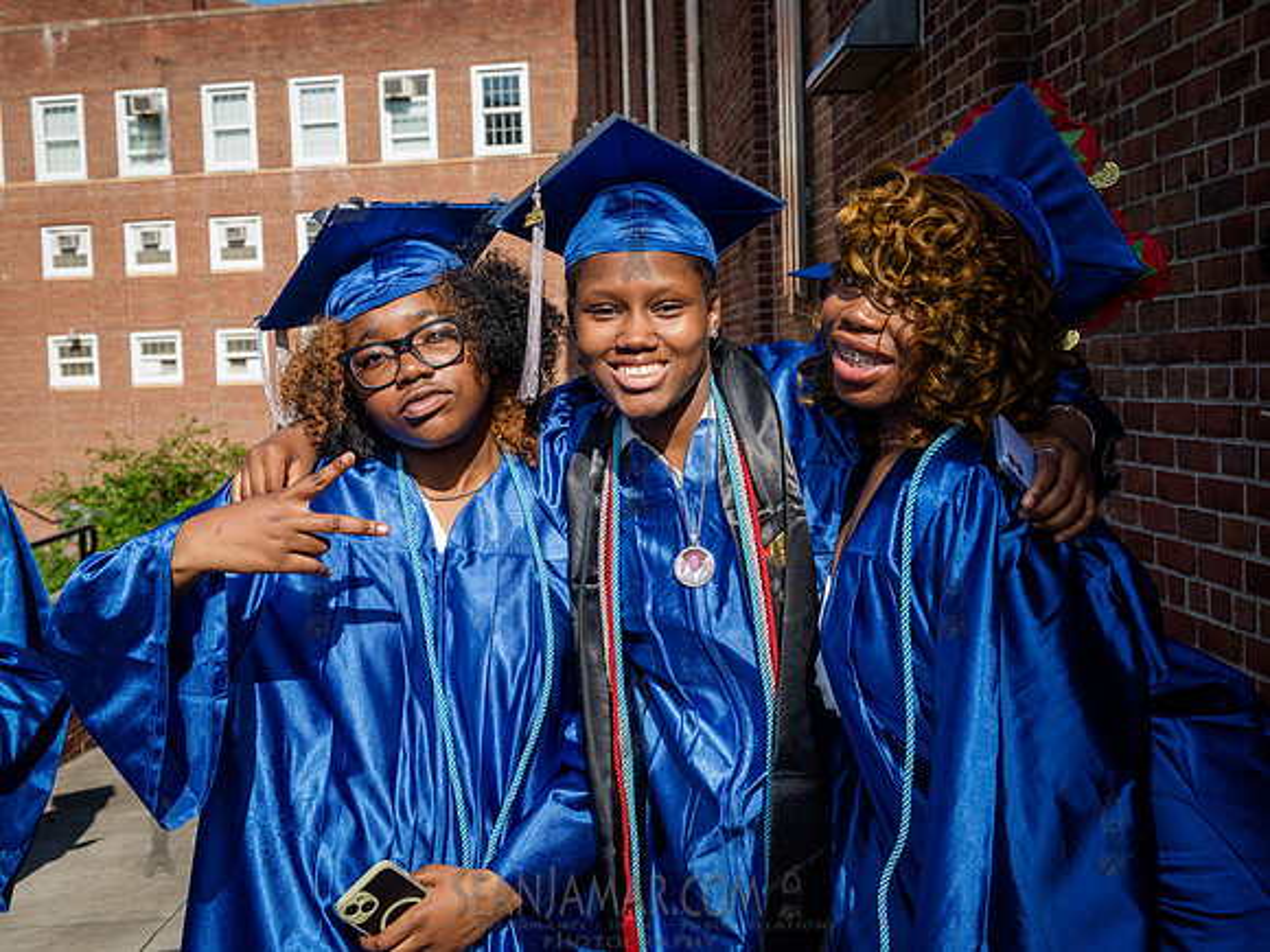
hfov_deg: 48.0
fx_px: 1420
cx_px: 730
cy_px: 465
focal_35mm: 39
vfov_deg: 37.1
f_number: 6.3
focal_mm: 35
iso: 400
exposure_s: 1/800
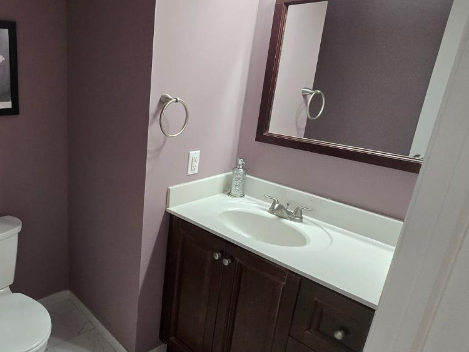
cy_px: 189
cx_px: 98
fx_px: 352
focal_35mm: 26
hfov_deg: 62.0
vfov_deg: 53.0
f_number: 2.2
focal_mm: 1.7
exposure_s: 1/60
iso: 200
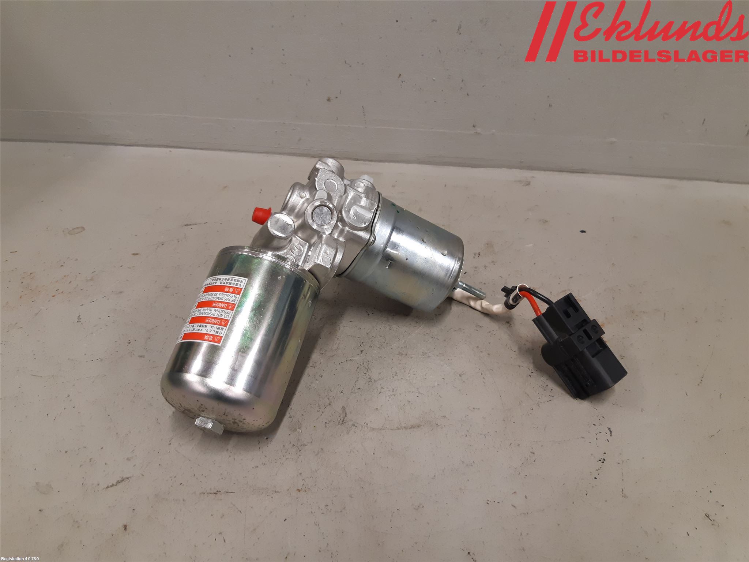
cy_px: 281
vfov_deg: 53.1
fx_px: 563
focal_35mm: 26
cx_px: 374
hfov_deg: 67.3
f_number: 1.7
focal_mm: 3.93
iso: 160
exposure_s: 1/60
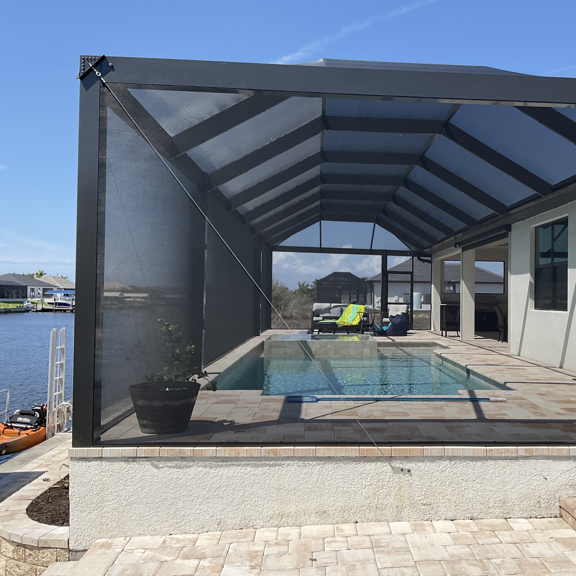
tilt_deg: +1.0
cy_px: 285
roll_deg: -1.1
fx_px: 659
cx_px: 371
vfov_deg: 47.2
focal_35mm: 35
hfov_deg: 46.7
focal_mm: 3
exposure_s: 1/2227
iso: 20
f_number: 1.8
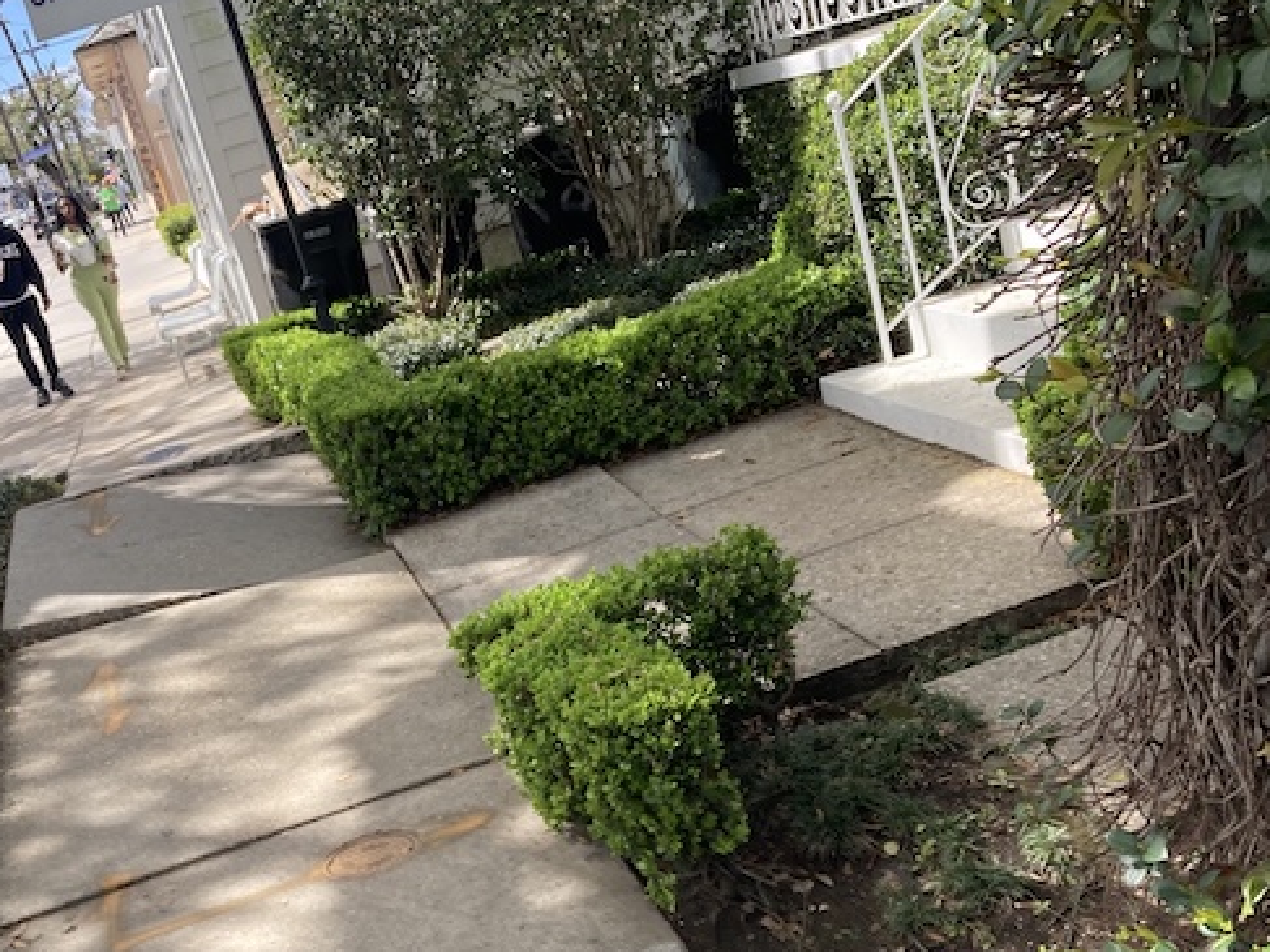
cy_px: 681
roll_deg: +17.7
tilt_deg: -14.6
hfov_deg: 40.1
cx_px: 313
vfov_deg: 31.1
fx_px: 1687
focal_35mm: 46
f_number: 1.8
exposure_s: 1/787
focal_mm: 3.99
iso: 20
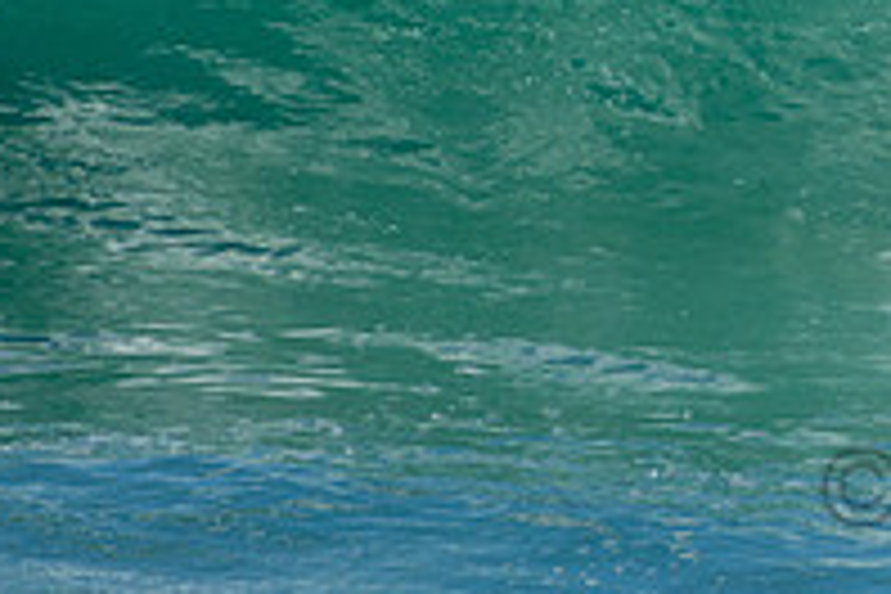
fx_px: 43408
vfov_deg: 0.8
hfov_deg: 1.2
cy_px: -259
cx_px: 1170
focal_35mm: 1754
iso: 320
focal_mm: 400
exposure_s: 1/2000
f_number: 5.6
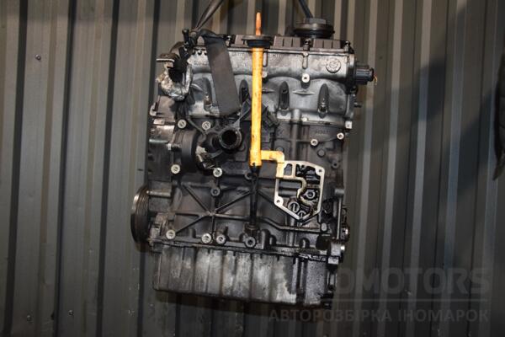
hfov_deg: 59.5
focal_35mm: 32
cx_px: 252
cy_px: 168
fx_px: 442
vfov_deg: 41.7
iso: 800
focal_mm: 21
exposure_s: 1/60
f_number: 5
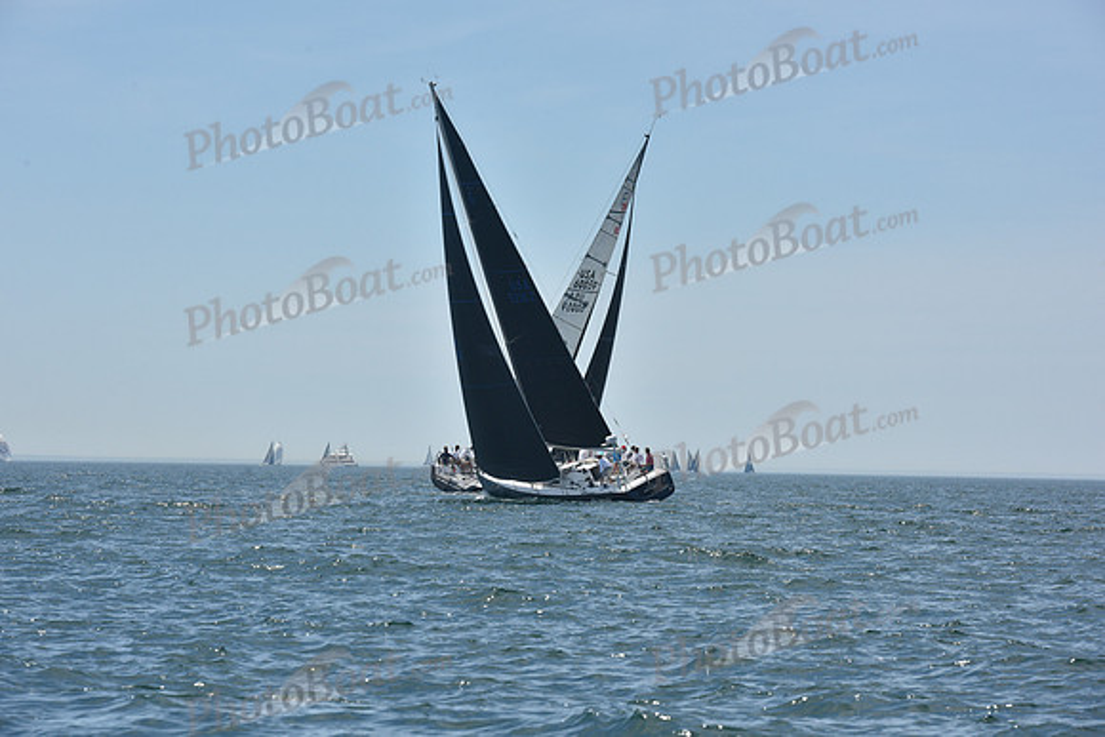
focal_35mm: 145
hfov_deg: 14.2
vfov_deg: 9.5
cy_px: 368
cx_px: 552
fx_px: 4452
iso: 320
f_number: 11
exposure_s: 1/800
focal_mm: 145
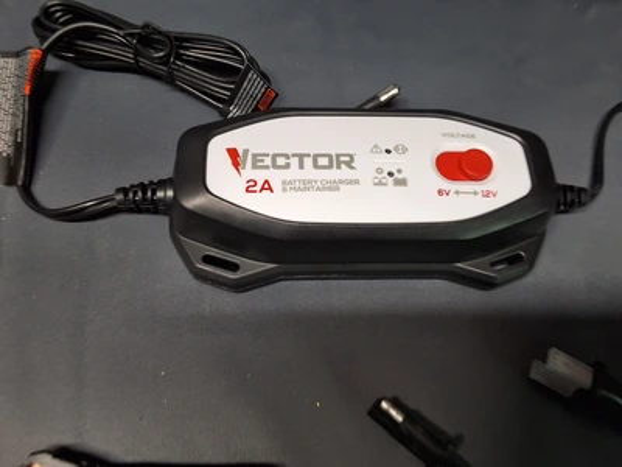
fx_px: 503
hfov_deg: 63.4
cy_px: 234
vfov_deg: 49.7
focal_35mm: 28
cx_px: 311
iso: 125
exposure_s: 1/40
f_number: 1.9
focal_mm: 2.91
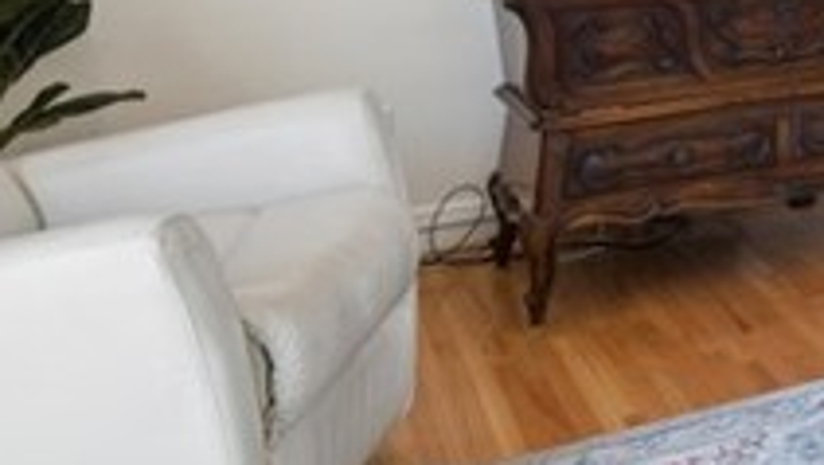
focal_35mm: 61
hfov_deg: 24.6
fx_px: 1334
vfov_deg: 18.1
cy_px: -186
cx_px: 1304
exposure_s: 1/40
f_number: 8
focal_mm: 12
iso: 640
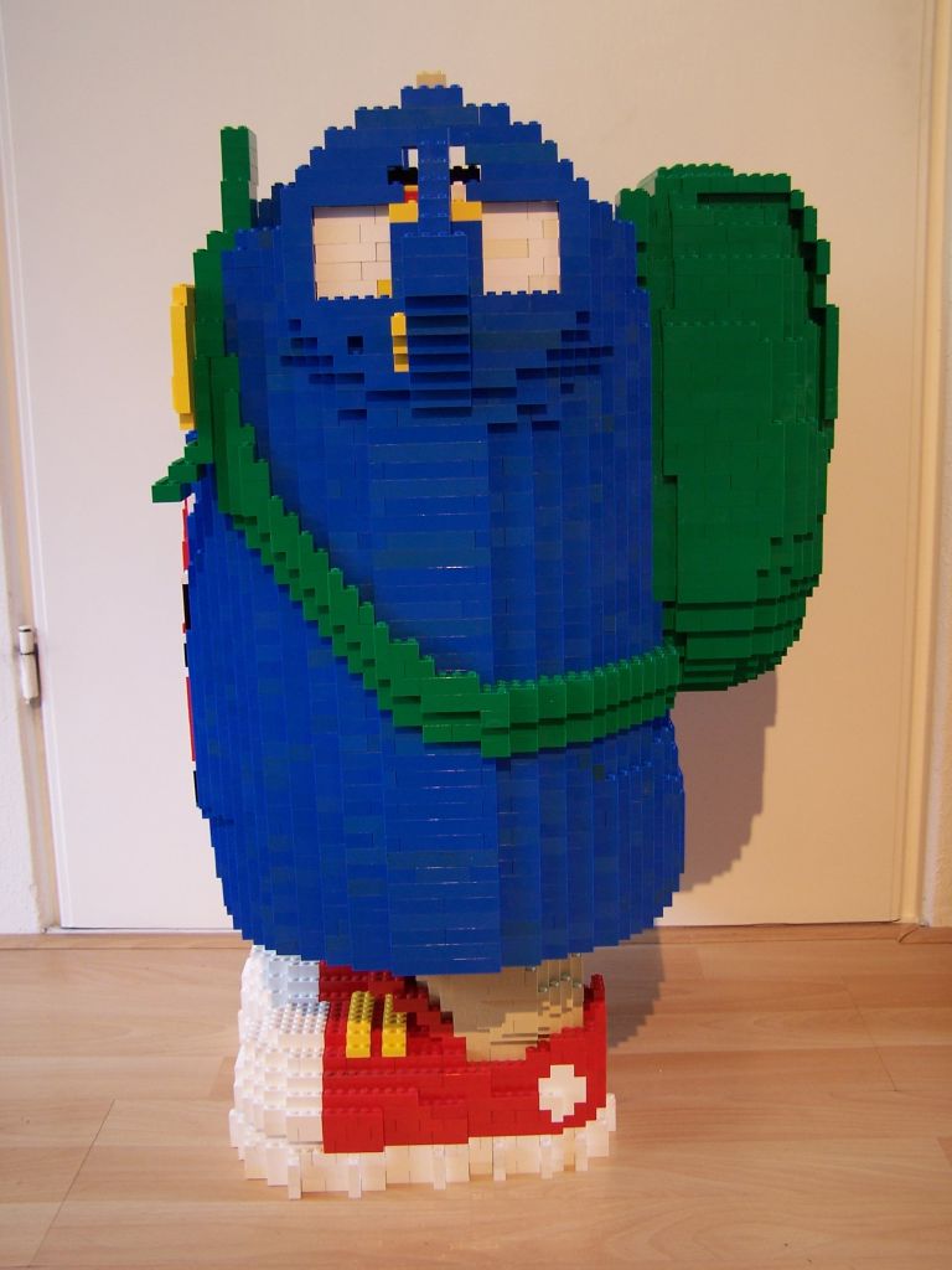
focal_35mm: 38
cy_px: 635
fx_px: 1393
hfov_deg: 37.7
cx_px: 476
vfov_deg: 49.0
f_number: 2.8
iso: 80
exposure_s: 1/3
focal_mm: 6.3
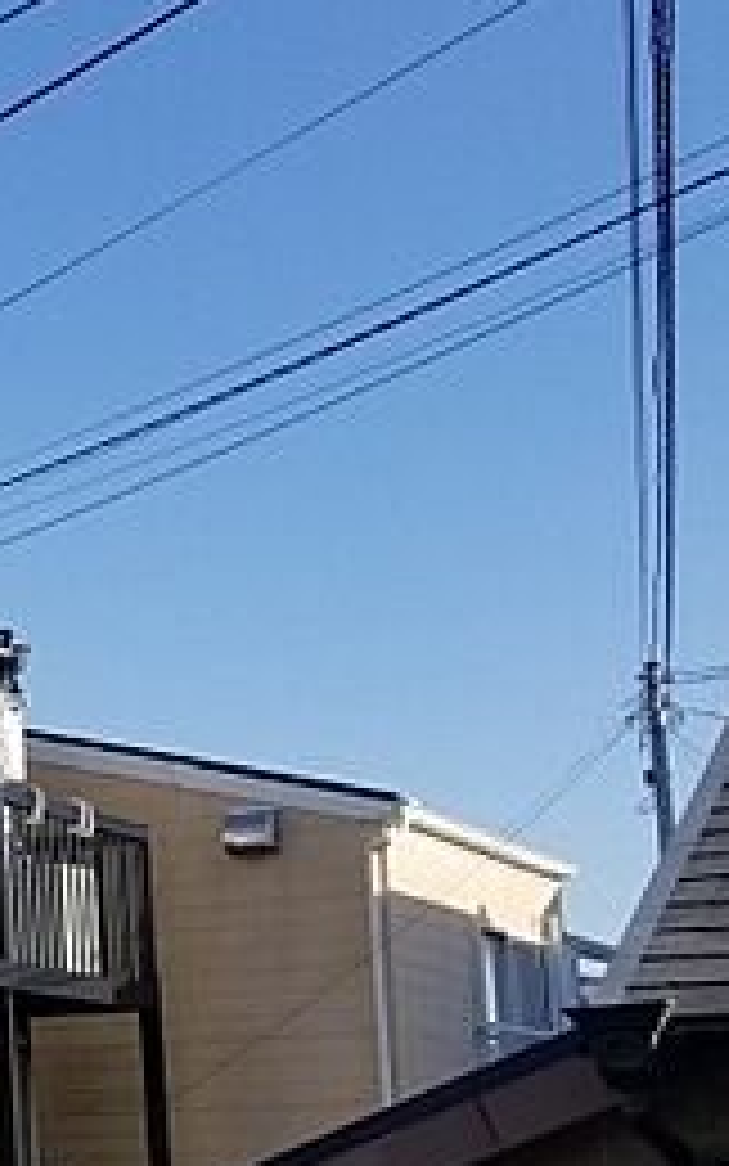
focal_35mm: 68
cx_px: -688
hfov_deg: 15.6
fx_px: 2160
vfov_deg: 29.2
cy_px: 1004
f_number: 1.7
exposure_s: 1/2212
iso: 50
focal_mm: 4.25
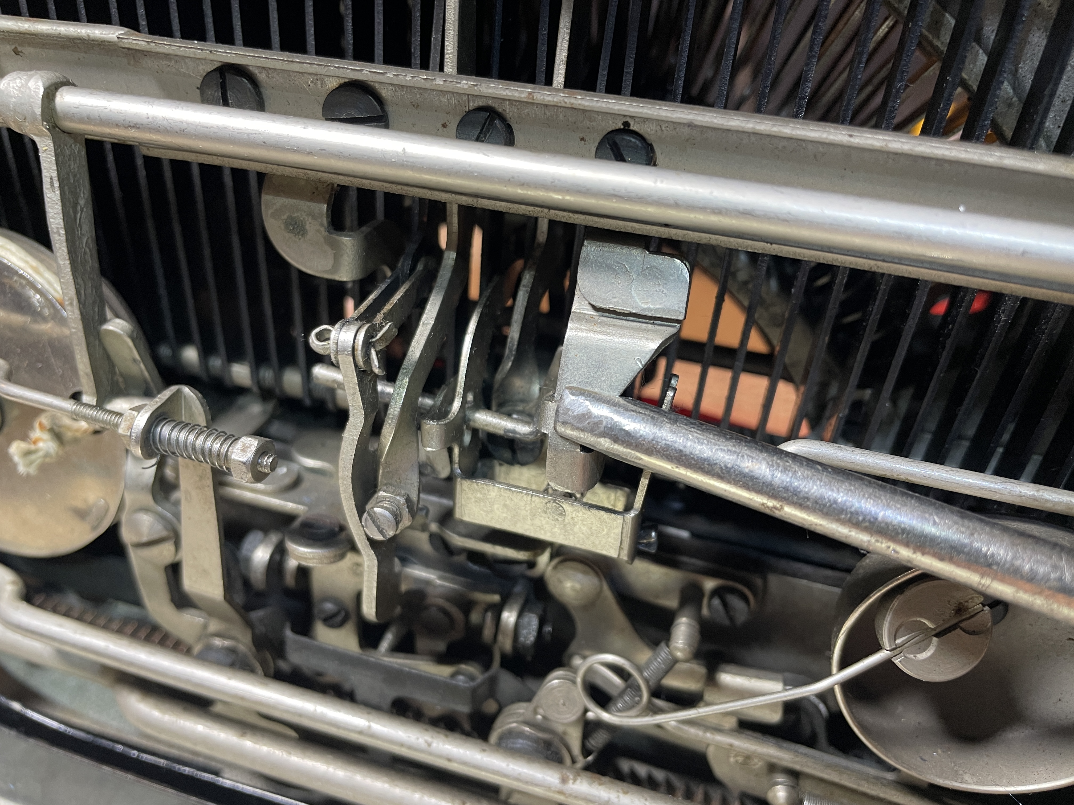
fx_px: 807
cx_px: 537
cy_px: 402
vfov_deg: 53.1
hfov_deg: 67.3
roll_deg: -2.3
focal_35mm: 26
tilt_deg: -38.0
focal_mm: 4.2
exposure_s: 1/60
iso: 125
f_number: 1.6
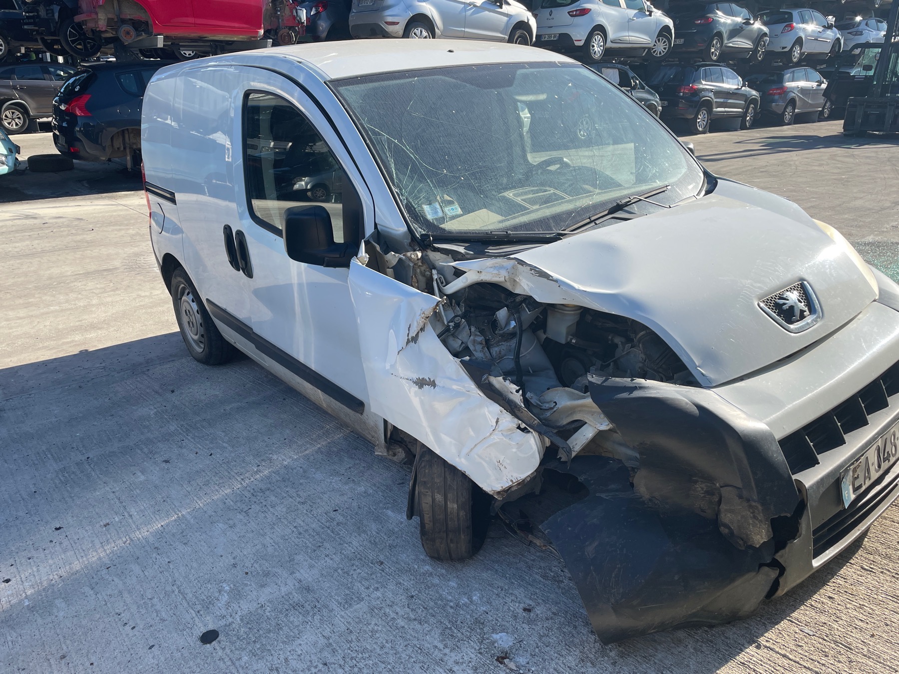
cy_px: 337
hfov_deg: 67.3
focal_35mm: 26
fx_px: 675
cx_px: 450
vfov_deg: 53.1
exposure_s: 1/1553
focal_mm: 4.2
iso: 32
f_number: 1.6
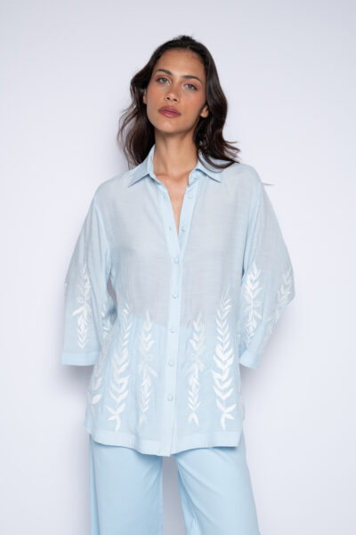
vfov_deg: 44.5
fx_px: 653
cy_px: 268
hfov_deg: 30.5
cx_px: 178
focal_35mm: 44
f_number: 6.3
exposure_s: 1/200
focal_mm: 44
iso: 320
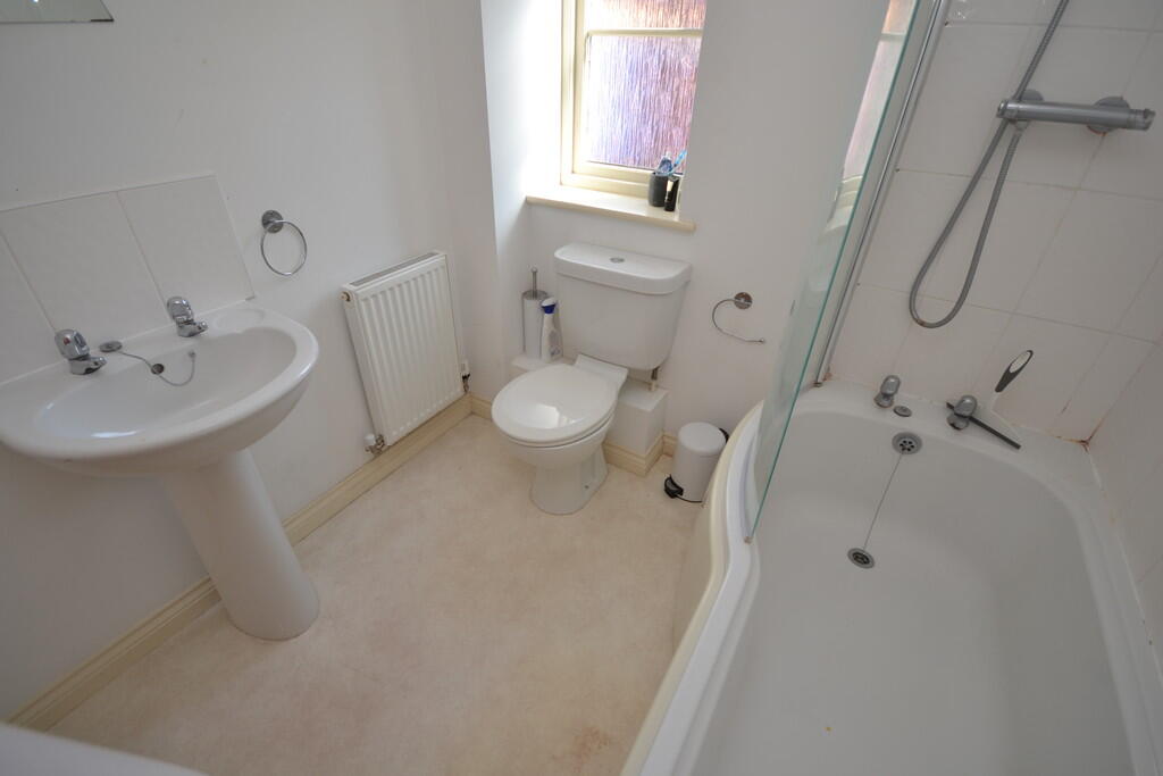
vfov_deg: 77.3
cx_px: 582
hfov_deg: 100.4
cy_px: 388
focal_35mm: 15
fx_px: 485
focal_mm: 10
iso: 100
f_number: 4
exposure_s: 1/60
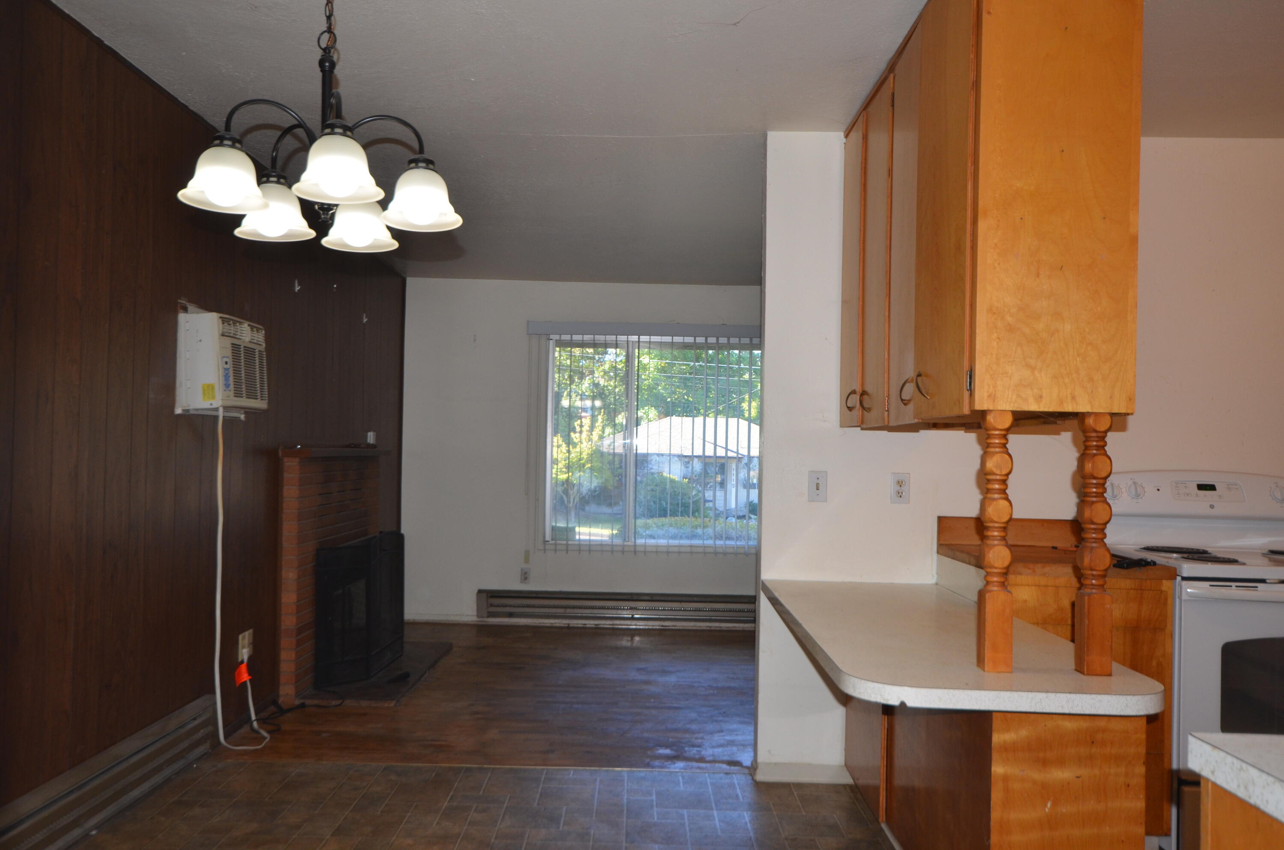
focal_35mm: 28
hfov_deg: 64.7
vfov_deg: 45.5
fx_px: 1014
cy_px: 425
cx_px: 642
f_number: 5.6
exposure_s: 1/60
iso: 400
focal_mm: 19
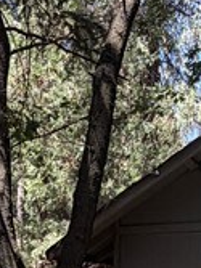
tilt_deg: -2.0
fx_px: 667
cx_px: 43
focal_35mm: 86
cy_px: 340
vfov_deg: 20.9
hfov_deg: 17.0
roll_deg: -0.3
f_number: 2.2
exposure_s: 1/122
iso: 40
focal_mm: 2.22
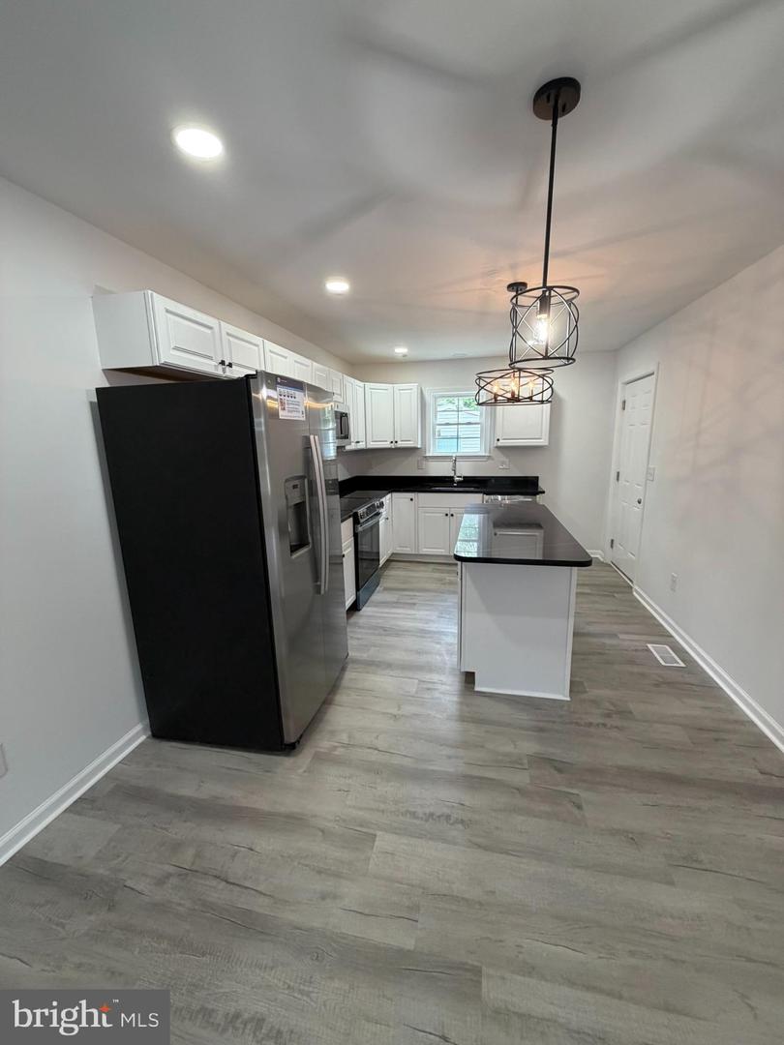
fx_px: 423
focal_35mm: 14
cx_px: 392
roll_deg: +0.3
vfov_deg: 102.1
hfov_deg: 85.7
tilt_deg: -10.2
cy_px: 522
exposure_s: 1/120
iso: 250
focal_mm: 2.22
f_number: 2.2
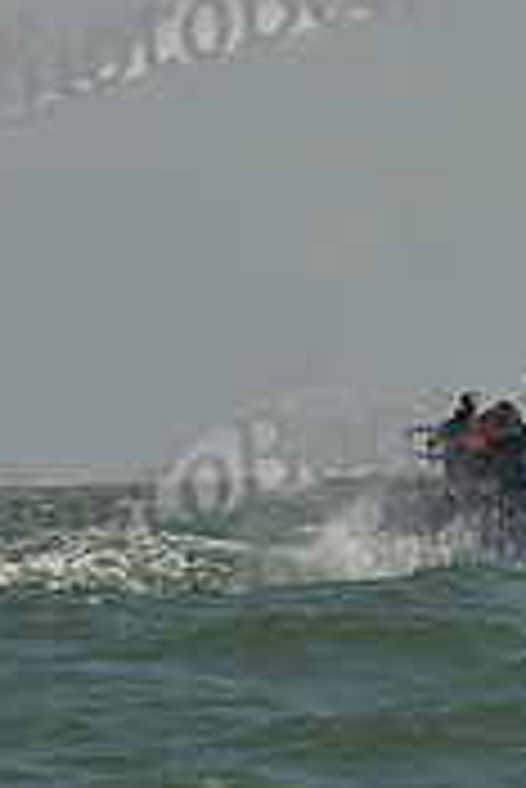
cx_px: 816
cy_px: -288
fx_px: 14501
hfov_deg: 2.1
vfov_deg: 3.1
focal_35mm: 663
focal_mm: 200
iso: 280
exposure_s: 1/1250
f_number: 10
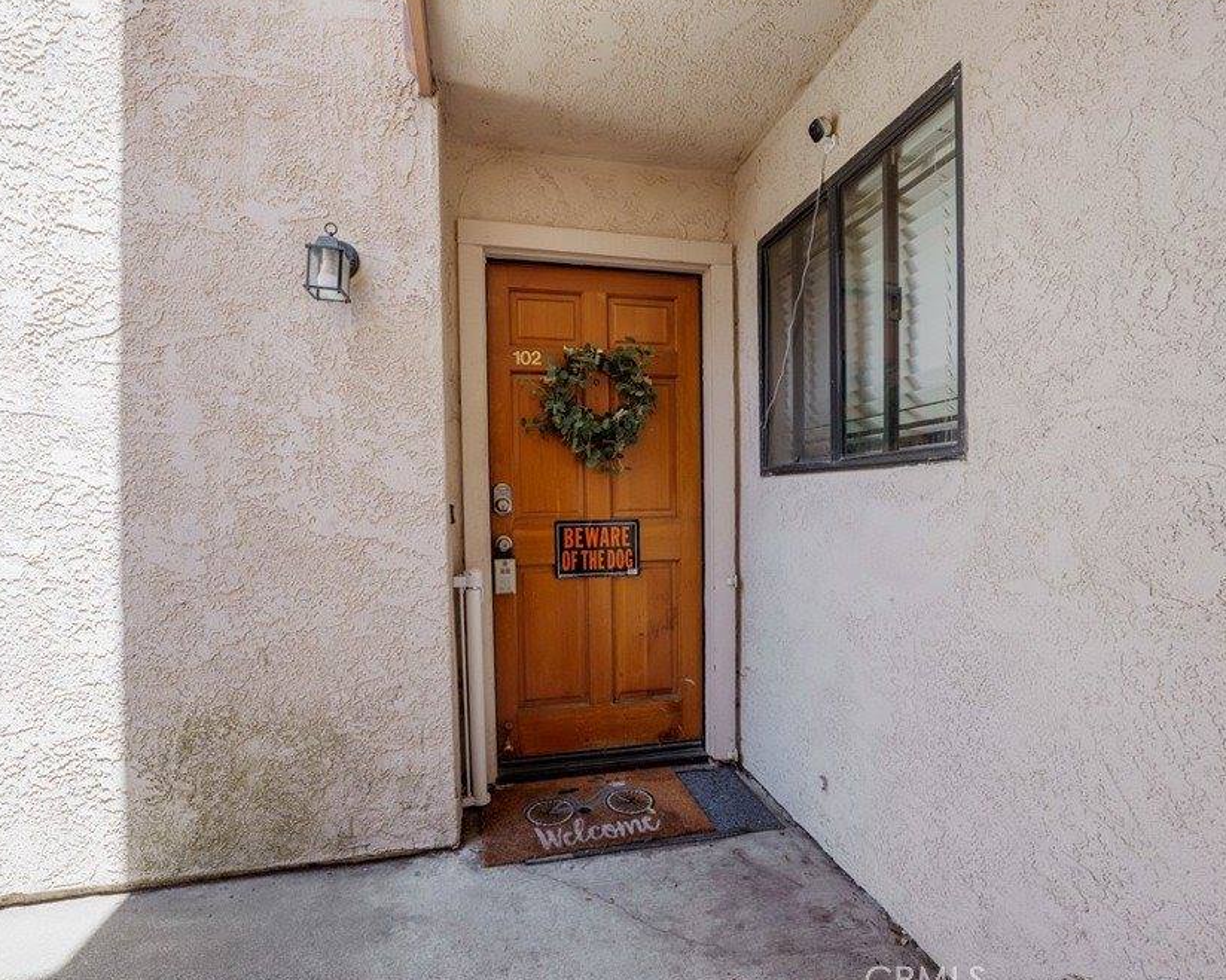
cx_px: 586
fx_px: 508
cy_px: 493
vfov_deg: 88.0
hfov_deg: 100.6
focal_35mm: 14
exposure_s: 1/100
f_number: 7.1
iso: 640
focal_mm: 12
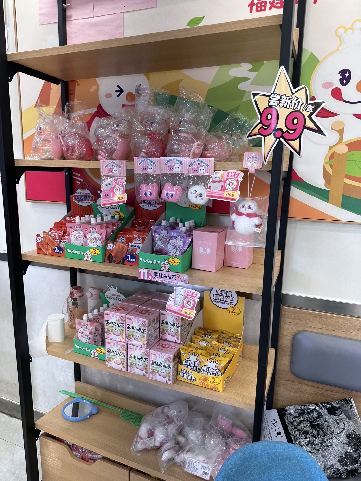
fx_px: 334
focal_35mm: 24
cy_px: 240
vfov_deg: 71.6
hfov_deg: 56.8
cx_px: 180
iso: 64
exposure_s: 1/121
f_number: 1.78
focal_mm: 6.86
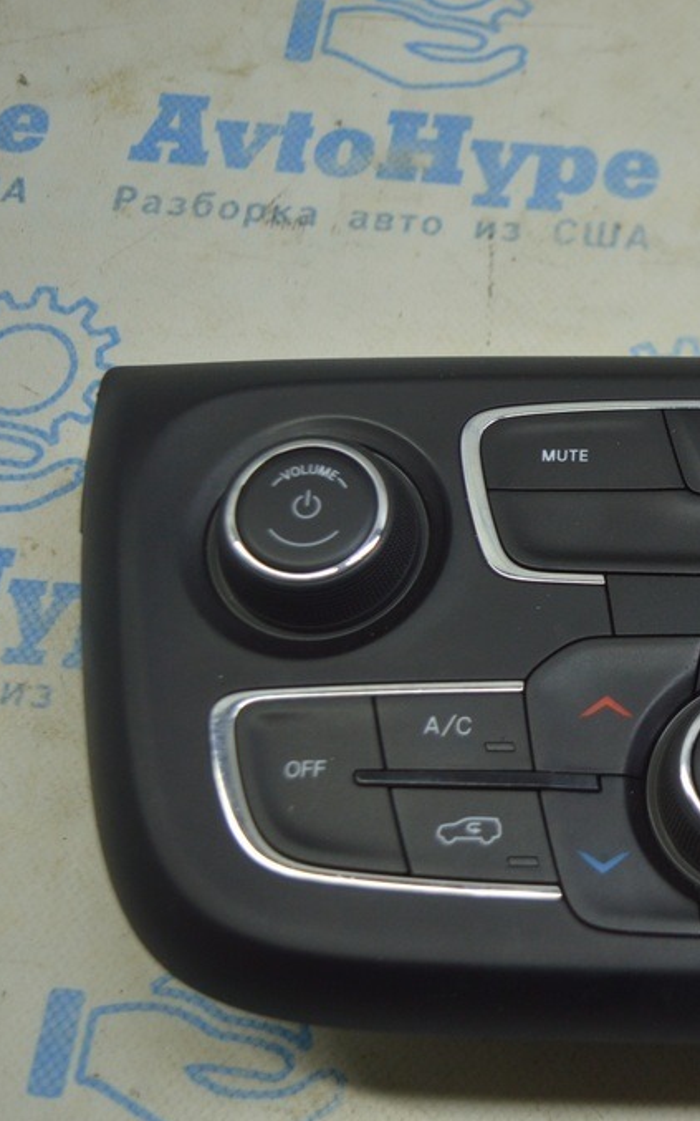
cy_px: 562
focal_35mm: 58
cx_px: 730
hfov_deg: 21.5
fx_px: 1764
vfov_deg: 35.2
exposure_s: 1/80
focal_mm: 25
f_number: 4
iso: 400
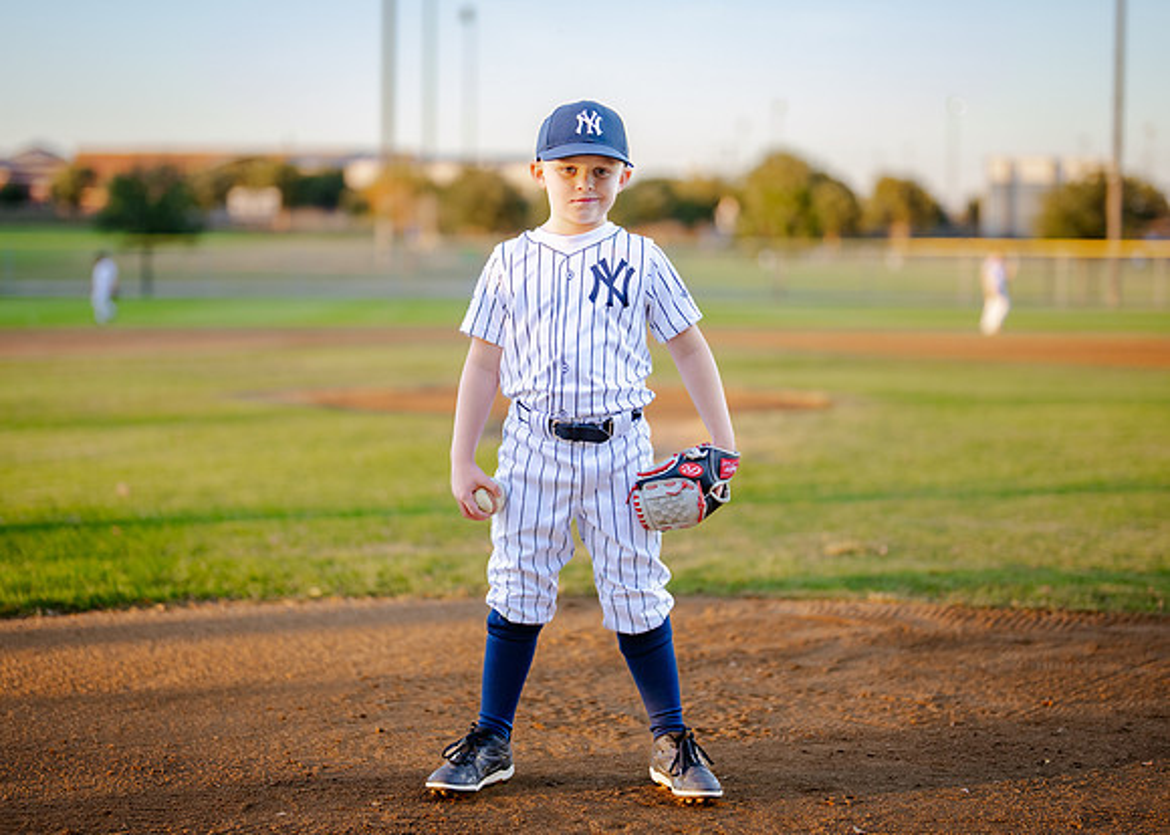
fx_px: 2260
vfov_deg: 20.9
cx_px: 565
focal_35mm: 68
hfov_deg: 29.0
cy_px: 374
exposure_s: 1/1600
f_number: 1.2
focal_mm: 50
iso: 250
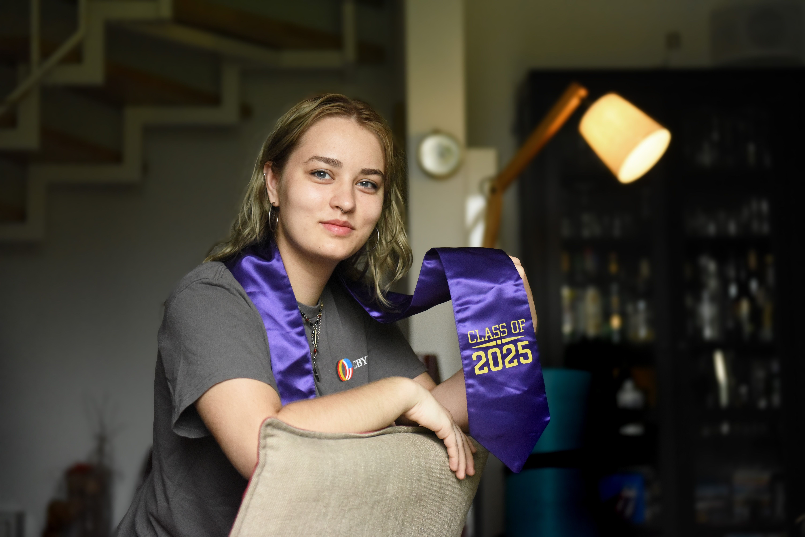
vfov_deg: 21.9
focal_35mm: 62
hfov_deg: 32.4
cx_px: 402
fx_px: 1387
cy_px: 268
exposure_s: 1/2000
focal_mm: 62
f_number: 2.8
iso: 5600
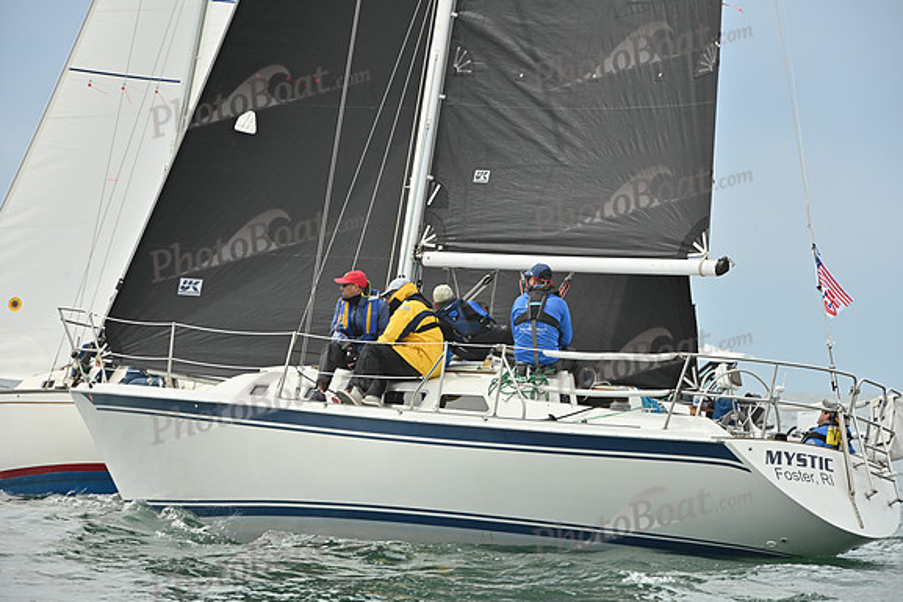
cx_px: 452
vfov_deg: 6.8
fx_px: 5043
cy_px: 301
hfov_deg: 10.2
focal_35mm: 201
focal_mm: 200
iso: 320
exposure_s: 1/800
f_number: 11
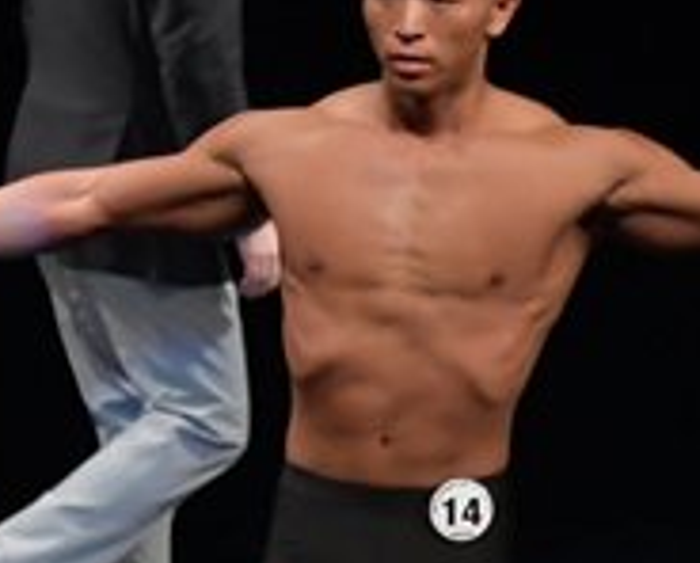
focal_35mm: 796
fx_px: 16526
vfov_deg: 2.0
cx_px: -531
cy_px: 609
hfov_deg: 2.4
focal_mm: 135
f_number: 5.6
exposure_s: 1/400
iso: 3200
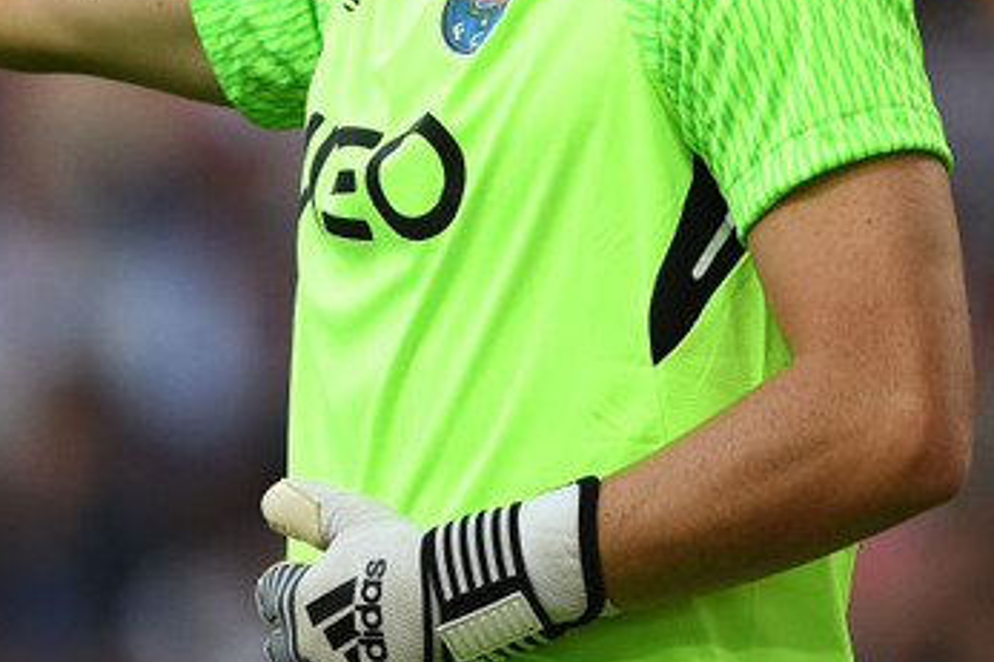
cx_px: 169
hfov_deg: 1.5
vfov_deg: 1.0
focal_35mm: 1385
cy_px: -11
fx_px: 38221
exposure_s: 1/1000
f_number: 3.2
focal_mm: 400
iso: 800
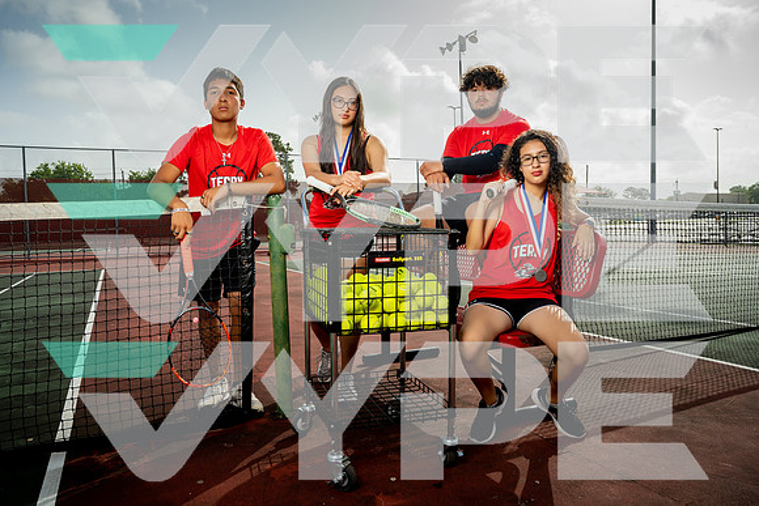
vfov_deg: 49.6
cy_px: 253
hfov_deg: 69.4
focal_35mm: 26
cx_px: 380
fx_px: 548
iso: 50
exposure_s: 1/250
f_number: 6.3
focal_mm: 26
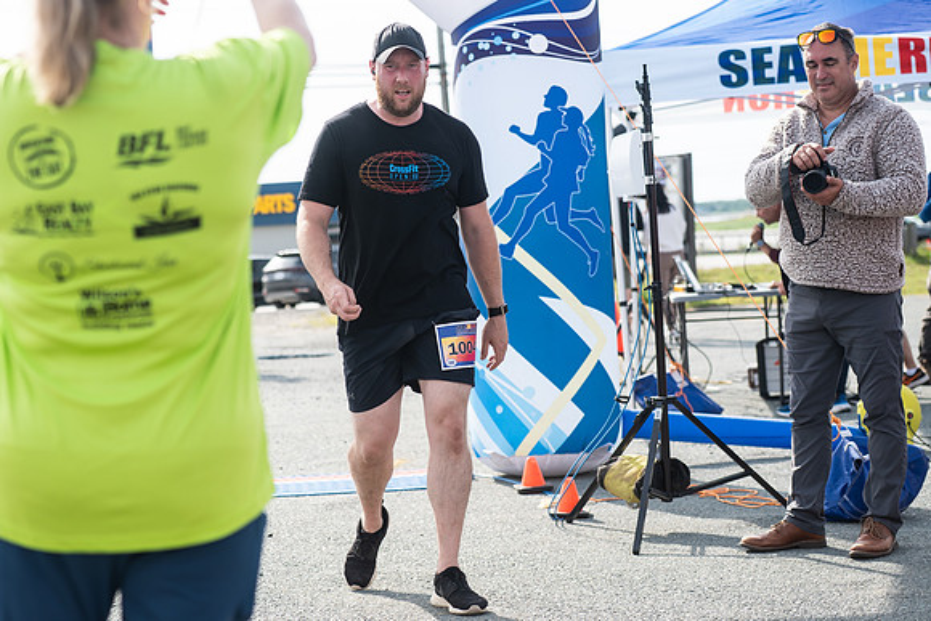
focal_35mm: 81
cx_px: 391
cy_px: 261
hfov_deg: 24.9
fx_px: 2102
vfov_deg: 16.8
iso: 250
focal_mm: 70
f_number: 4.5
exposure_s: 1/1600
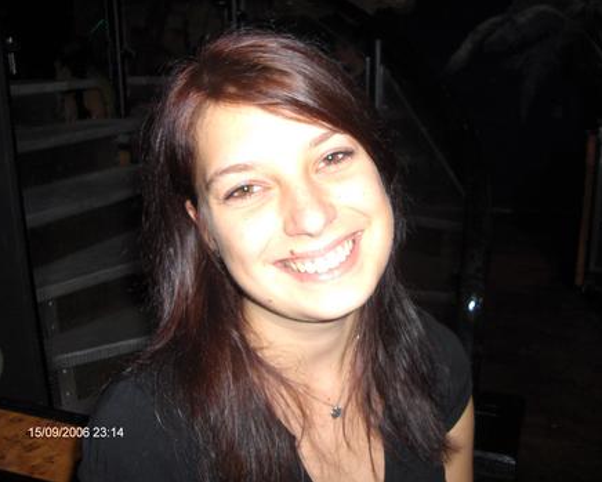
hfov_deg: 49.1
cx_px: 313
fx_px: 659
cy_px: 242
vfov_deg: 40.1
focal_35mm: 37
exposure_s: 1/60
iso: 100
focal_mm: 5.8
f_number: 2.6
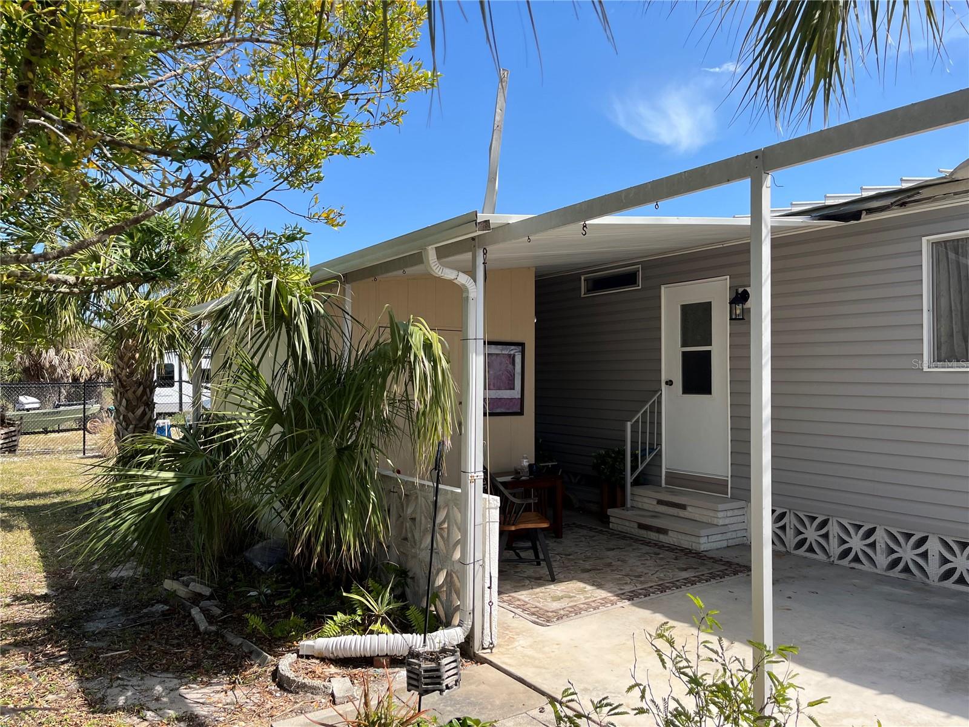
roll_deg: +1.2
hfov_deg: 67.3
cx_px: 484
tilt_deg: +2.9
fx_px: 728
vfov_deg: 53.1
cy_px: 364
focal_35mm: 26
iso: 50
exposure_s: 1/1957
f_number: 1.6
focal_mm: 5.1
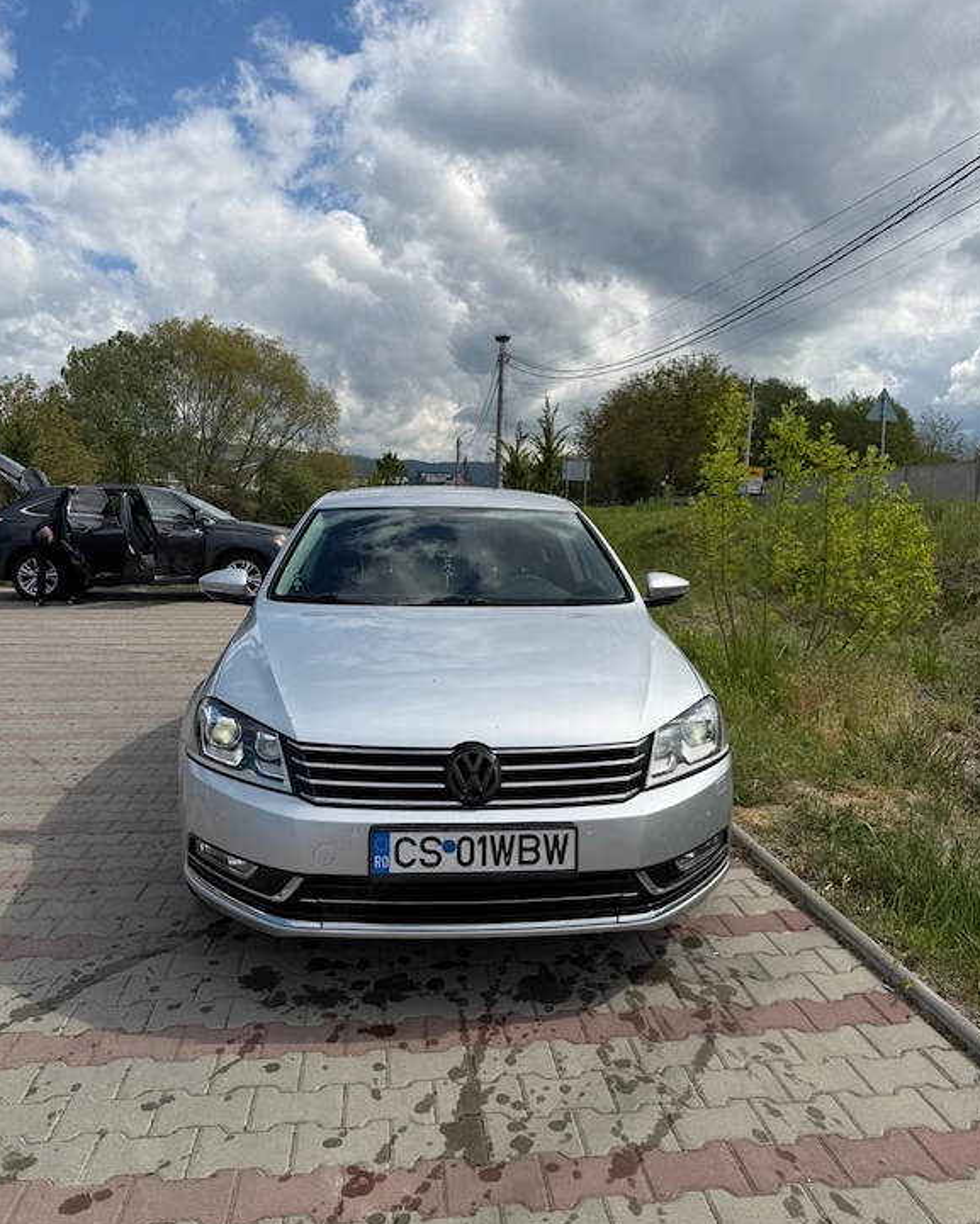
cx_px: 494
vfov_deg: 66.0
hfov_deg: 54.9
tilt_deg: -5.4
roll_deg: -1.6
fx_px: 942
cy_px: 620
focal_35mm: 26
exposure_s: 1/6711
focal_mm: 6.76
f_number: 1.78
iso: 80
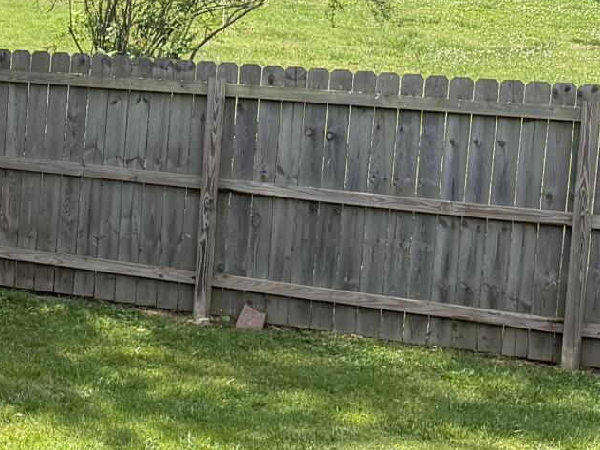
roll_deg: -1.8
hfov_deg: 14.6
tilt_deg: -6.0
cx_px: -556
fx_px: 1976
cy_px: 267
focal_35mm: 114
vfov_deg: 13.0
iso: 100
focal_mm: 6.76
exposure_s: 1/1314
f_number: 1.78
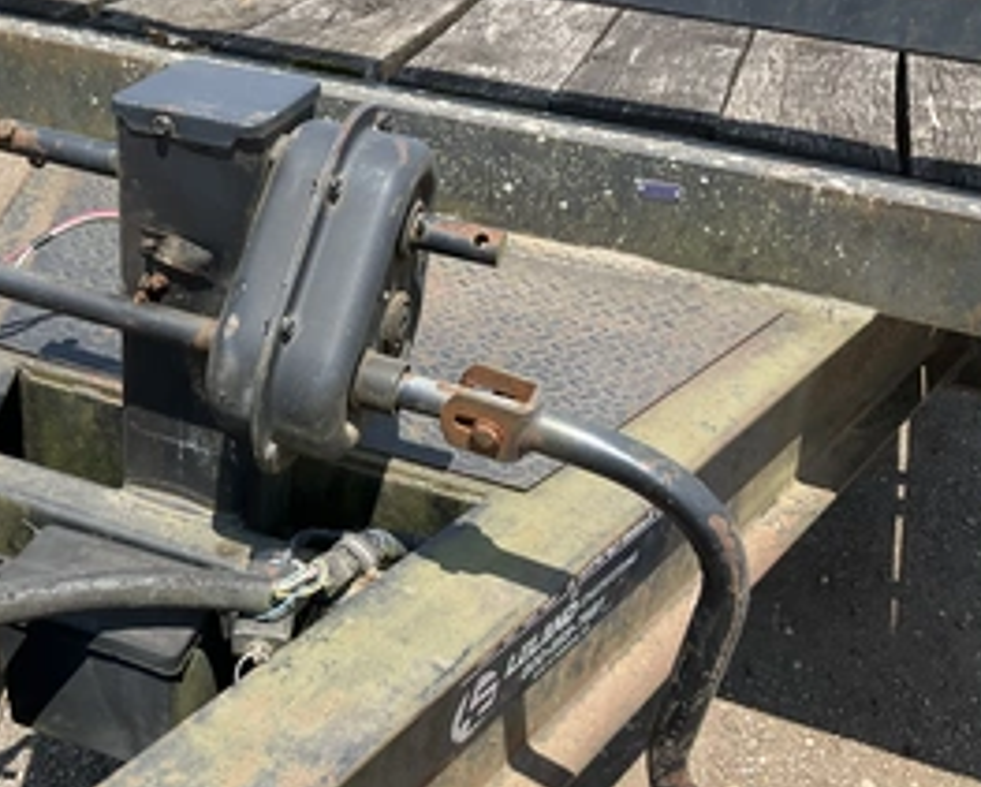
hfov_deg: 42.0
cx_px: 291
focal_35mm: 43
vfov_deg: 35.0
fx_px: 1250
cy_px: 395
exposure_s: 1/1098
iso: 25
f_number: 1.8
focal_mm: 3
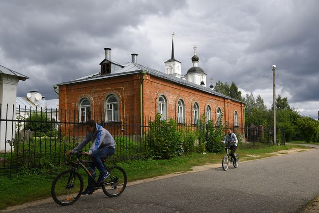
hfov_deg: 54.4
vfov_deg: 37.9
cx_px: 160
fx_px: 310
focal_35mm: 35
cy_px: 106
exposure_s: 1/1000
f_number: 5.6
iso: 200
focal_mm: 35
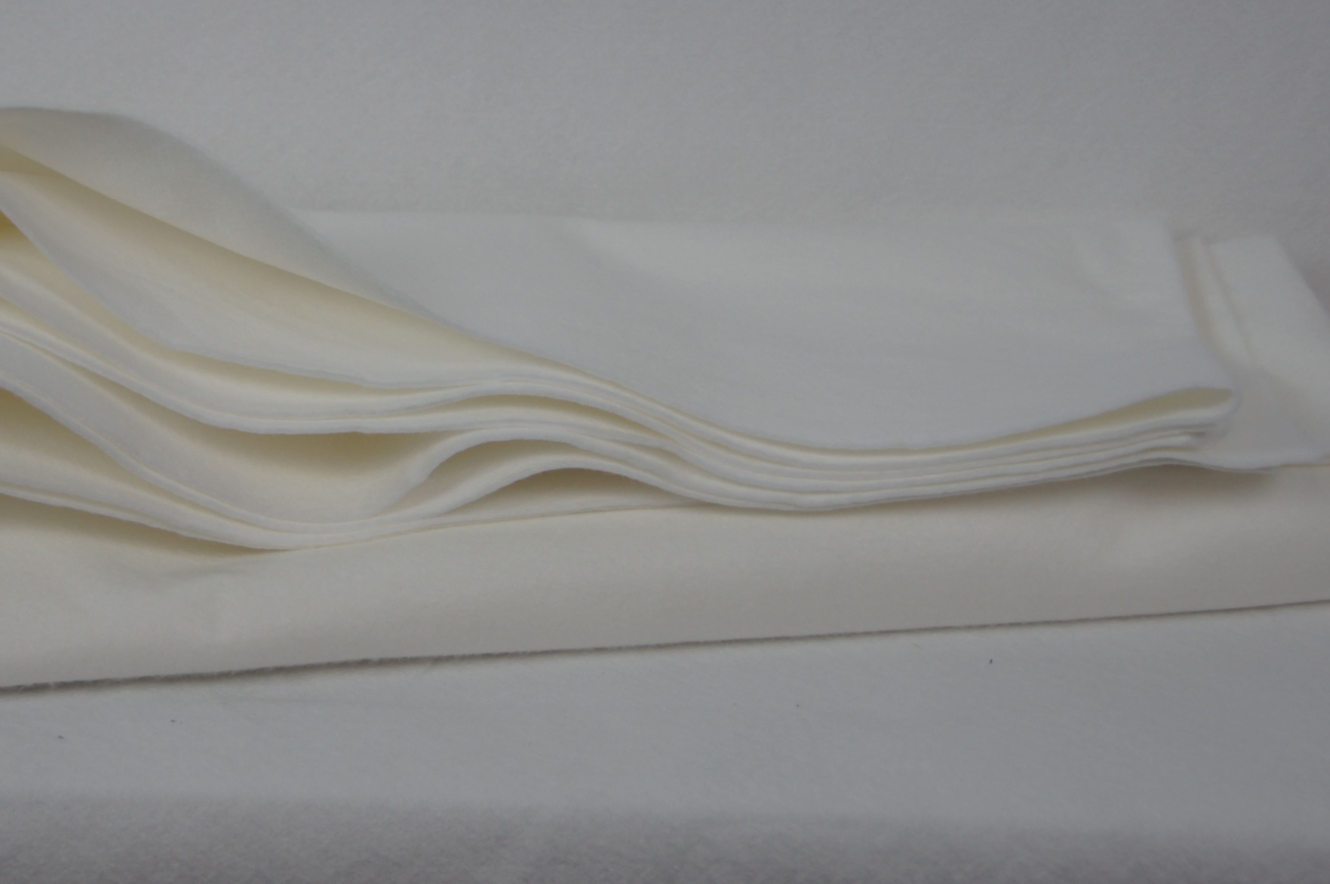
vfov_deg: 14.2
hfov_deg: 21.3
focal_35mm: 96
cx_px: 505
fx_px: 3532
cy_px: 285
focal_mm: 45
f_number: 4.5
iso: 160
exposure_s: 1/80
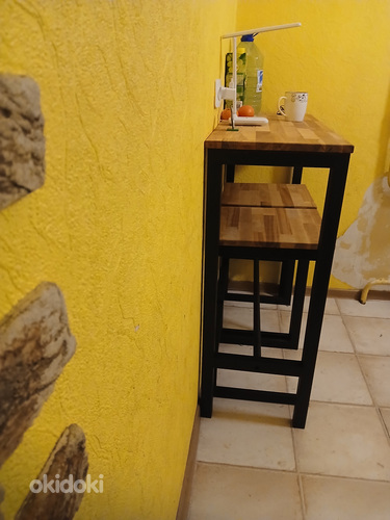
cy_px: 260
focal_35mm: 26
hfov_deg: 53.1
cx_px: 195
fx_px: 391
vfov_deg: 67.3
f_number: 1.8
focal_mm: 3.98
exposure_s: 1/20
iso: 640
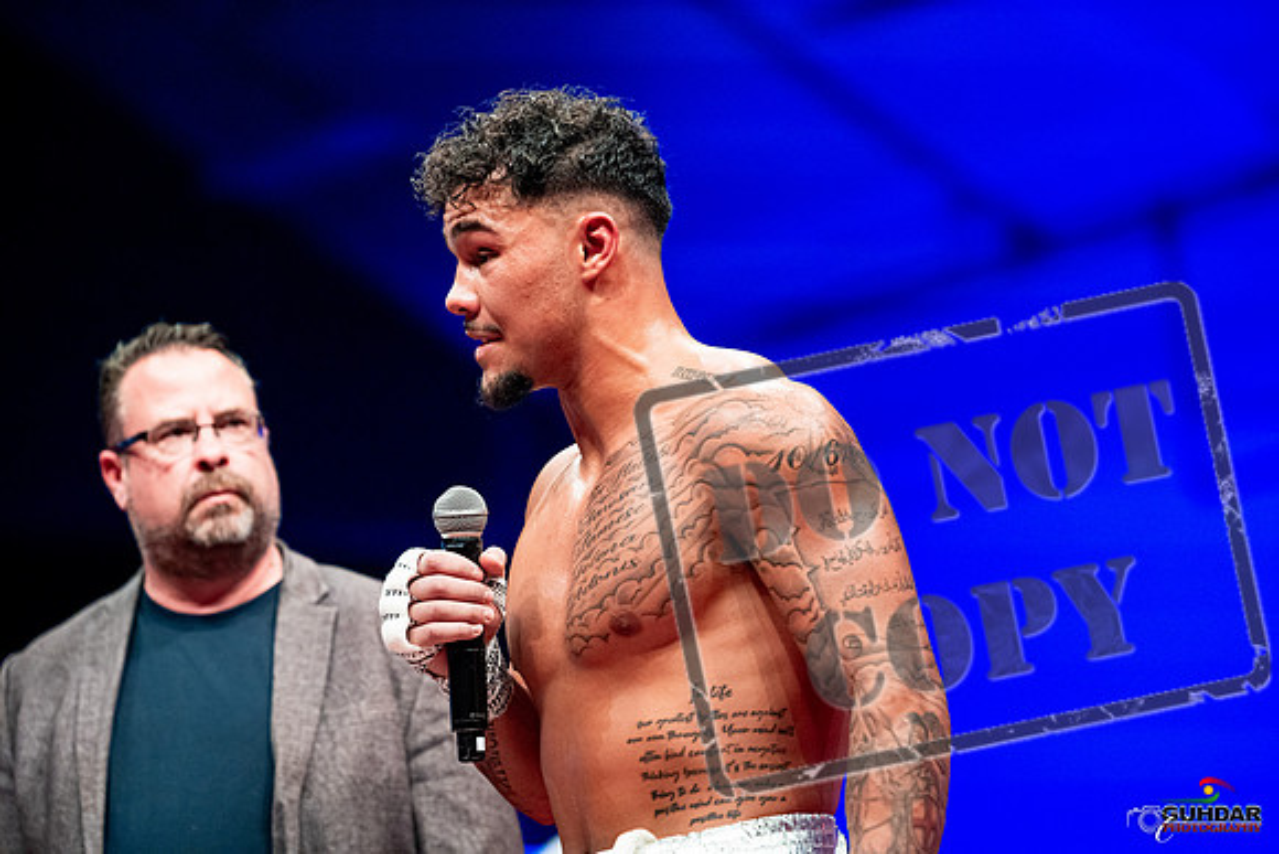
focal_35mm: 150
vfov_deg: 9.2
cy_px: 427
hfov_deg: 13.7
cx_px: 640
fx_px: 5330
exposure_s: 1/1000
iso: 4000
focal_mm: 150
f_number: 2.8
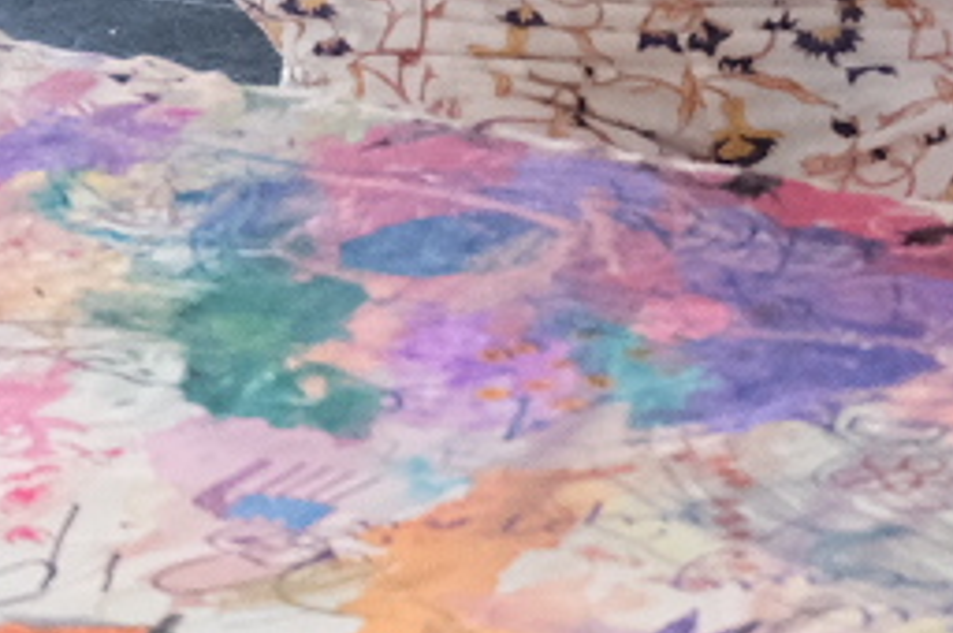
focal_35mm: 250
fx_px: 6610
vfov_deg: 5.5
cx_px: 1273
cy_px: 22
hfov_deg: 8.1
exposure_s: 1/52
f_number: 3.2
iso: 2500
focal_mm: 24.3
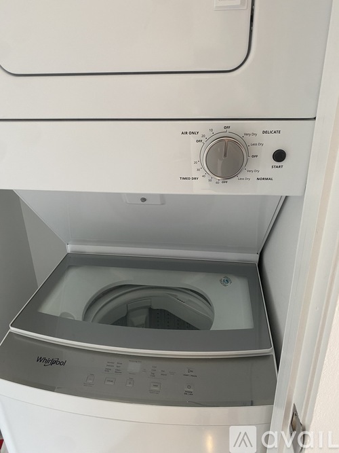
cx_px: 170
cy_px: 226
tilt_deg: -24.8
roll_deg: +0.6
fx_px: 340
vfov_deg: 67.3
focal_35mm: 26
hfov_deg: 53.0
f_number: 1.8
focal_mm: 4.25
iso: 125
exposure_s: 1/60
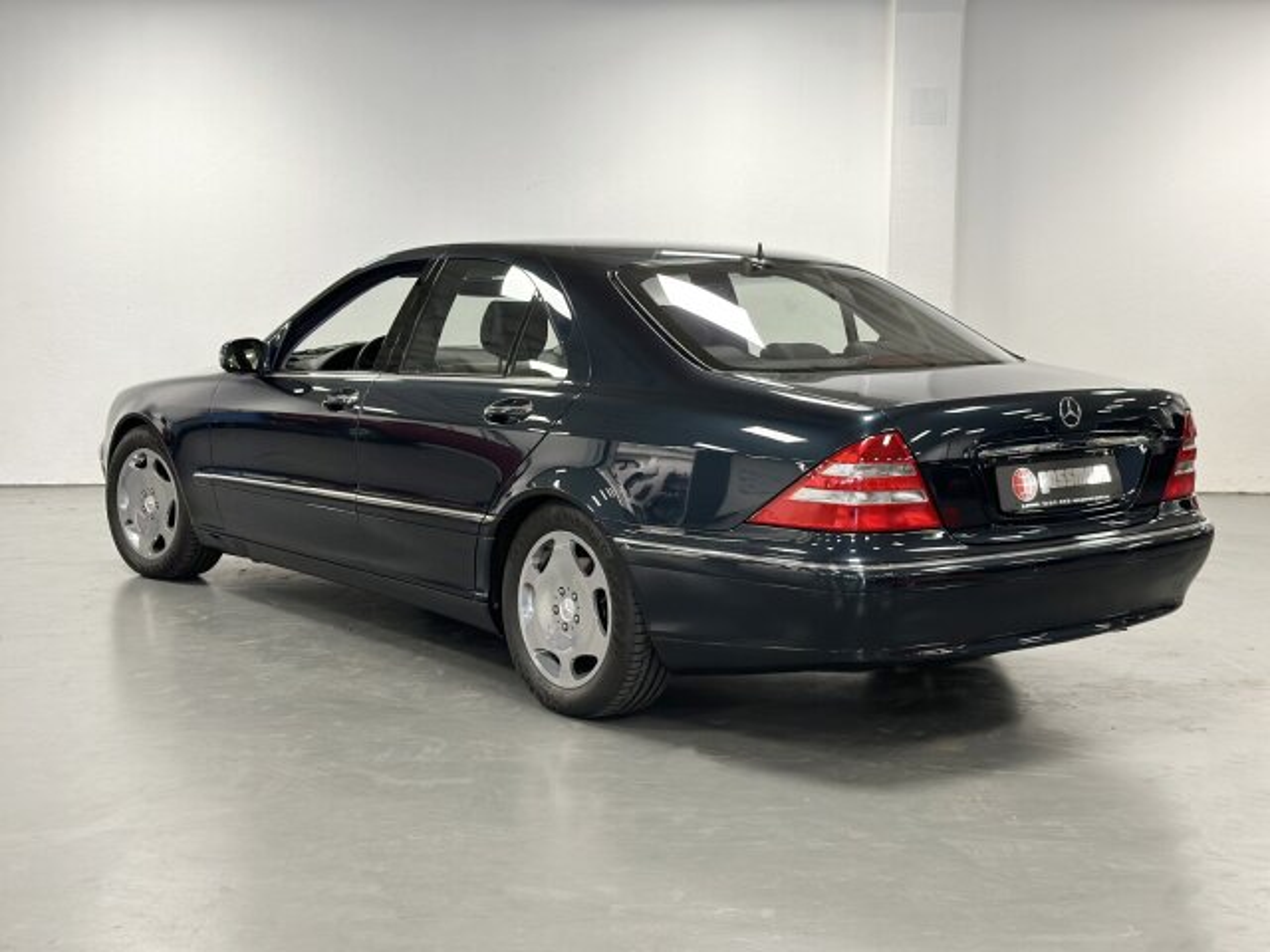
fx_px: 1761
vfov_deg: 30.3
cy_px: 476
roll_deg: -0.8
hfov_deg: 39.7
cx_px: 635
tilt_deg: -6.6
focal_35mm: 48
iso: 125
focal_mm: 6.86
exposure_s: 1/60
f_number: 1.78
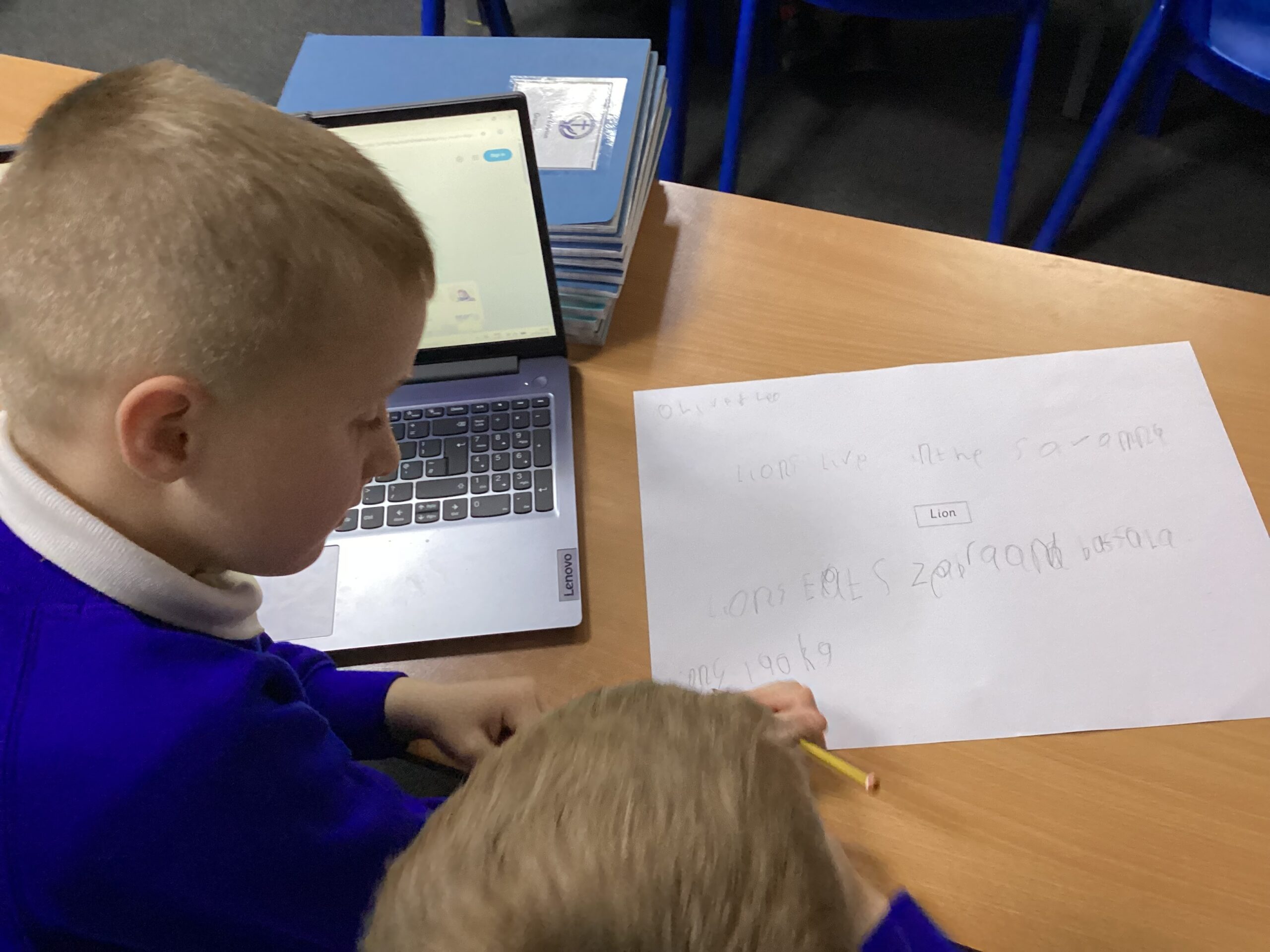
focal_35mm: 31
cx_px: 635
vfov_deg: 45.4
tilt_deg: -56.5
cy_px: 476
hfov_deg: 58.4
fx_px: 1137
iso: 250
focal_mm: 3.3
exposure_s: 1/60
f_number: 2.4
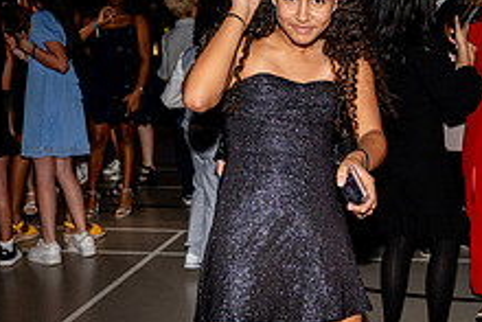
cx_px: 427
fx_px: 884
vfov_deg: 20.6
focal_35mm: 66
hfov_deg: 29.3
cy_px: 150
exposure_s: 1/100
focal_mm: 25
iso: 1250
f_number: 4
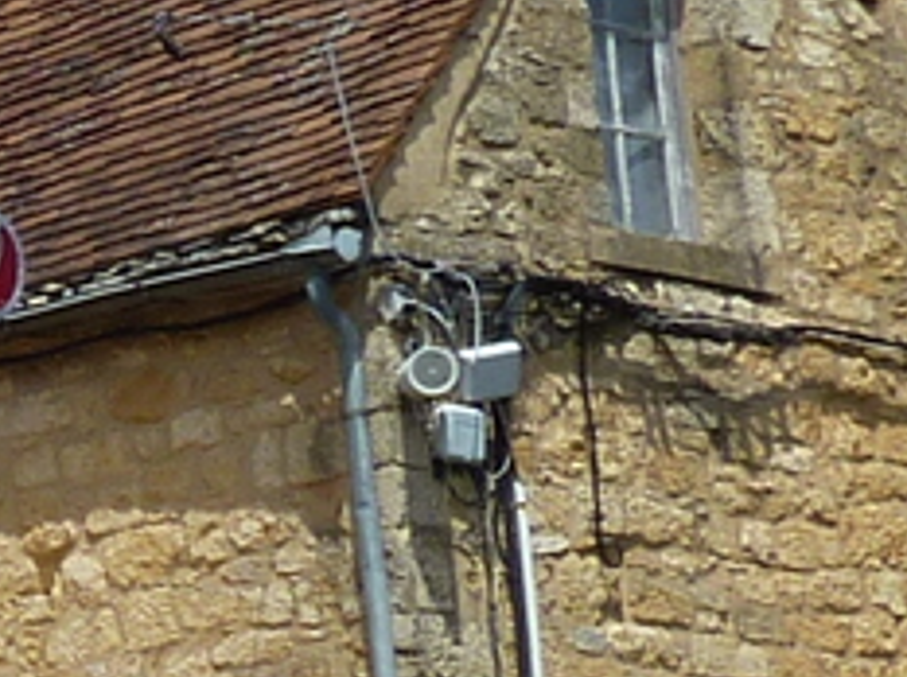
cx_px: -1355
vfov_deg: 8.6
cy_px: 381
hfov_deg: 9.9
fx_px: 4500
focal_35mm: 172
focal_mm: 4.1
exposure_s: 1/500
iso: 80
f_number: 5
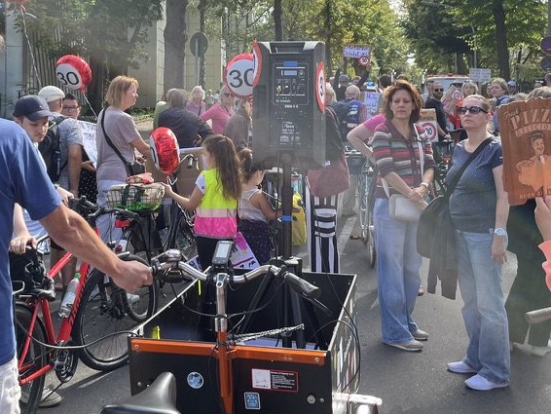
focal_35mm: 47
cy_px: 106
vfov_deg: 30.4
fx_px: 748
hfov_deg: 40.2
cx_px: 214
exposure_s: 1/473
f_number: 1.6
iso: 32
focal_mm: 4.2
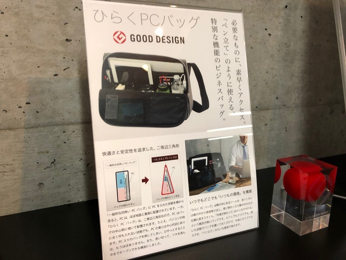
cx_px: 173
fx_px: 280
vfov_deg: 49.7
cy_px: 130
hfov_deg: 63.4
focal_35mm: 28
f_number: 1.8
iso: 50
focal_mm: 3.99
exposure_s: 1/17
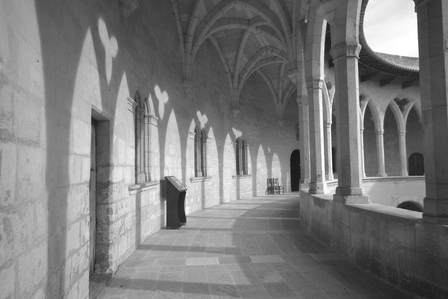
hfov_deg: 77.3
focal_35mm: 22
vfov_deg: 56.1
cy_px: 150
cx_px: 224
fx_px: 280
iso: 200
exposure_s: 1/200
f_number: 7.1
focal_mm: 15
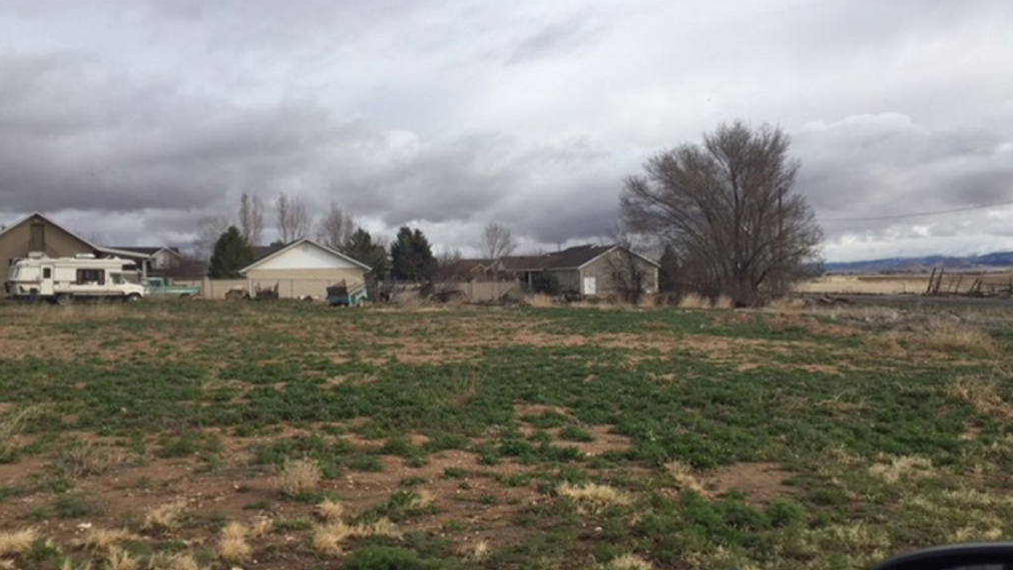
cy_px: 281
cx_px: 512
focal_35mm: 32
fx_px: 860
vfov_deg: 36.7
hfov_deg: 61.0
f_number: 2.2
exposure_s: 1/2198
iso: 32
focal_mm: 4.15
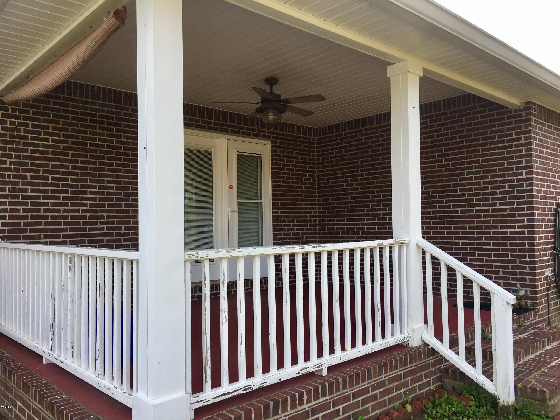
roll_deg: +0.9
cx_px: 280
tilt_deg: +2.1
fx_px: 469
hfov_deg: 61.7
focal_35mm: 29
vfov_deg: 48.2
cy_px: 210
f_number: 2.2
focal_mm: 4.15
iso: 25
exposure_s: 1/430
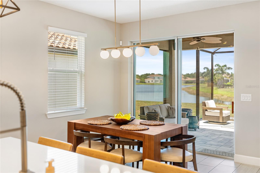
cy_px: 86
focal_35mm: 35
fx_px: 253
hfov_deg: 54.4
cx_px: 130
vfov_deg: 37.9
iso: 160
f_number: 2.8
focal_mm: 35
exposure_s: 1/80
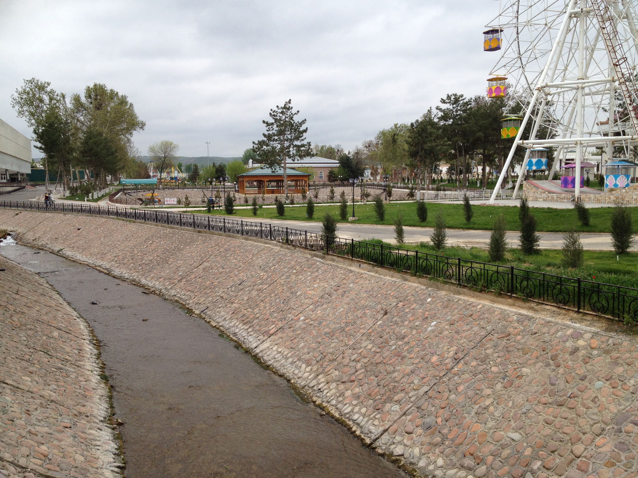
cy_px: 239
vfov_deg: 40.7
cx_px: 319
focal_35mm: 35
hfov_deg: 52.6
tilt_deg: -5.2
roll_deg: +0.8
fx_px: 645
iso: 50
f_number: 2.4
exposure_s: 1/968
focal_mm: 4.28
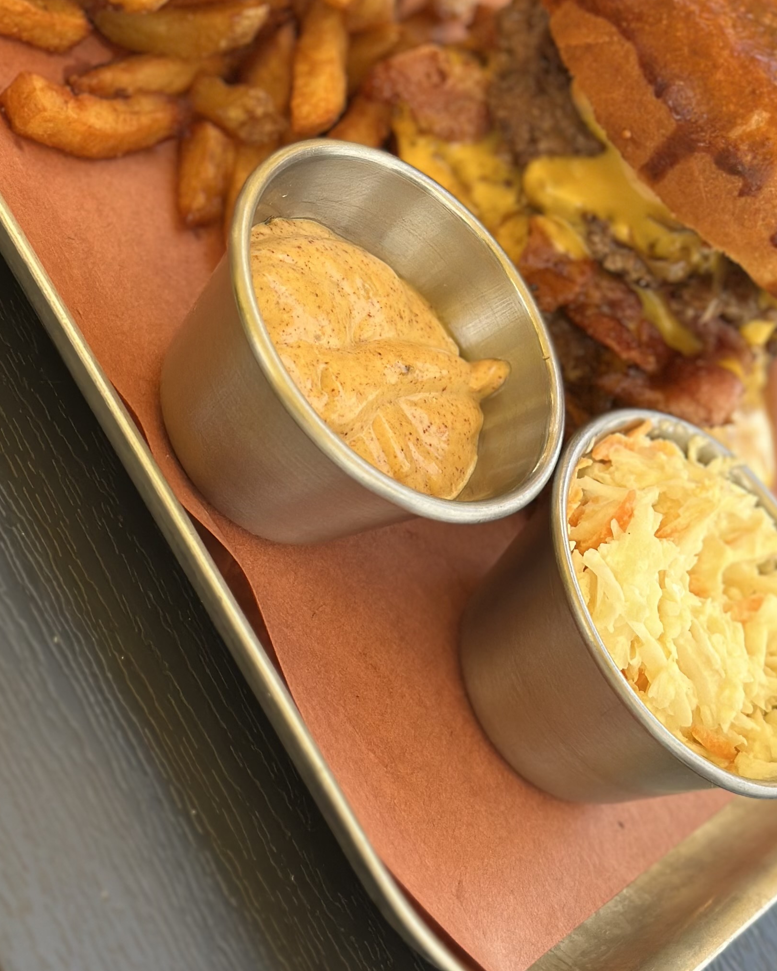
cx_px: 467
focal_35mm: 93
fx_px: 2673
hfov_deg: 16.5
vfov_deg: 20.2
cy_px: 125
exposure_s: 1/619
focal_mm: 6.86
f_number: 1.78
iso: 80
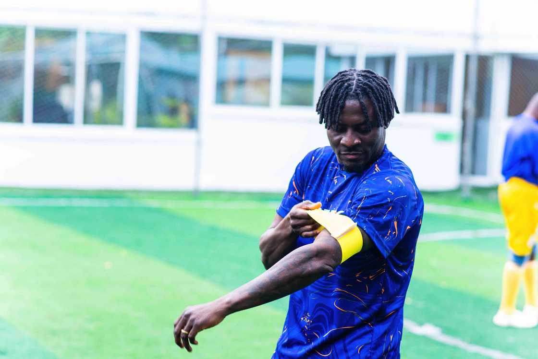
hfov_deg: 23.9
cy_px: 180
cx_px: 269
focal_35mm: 85
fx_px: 1271
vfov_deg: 16.1
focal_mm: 85
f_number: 2.8
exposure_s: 1/200
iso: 200
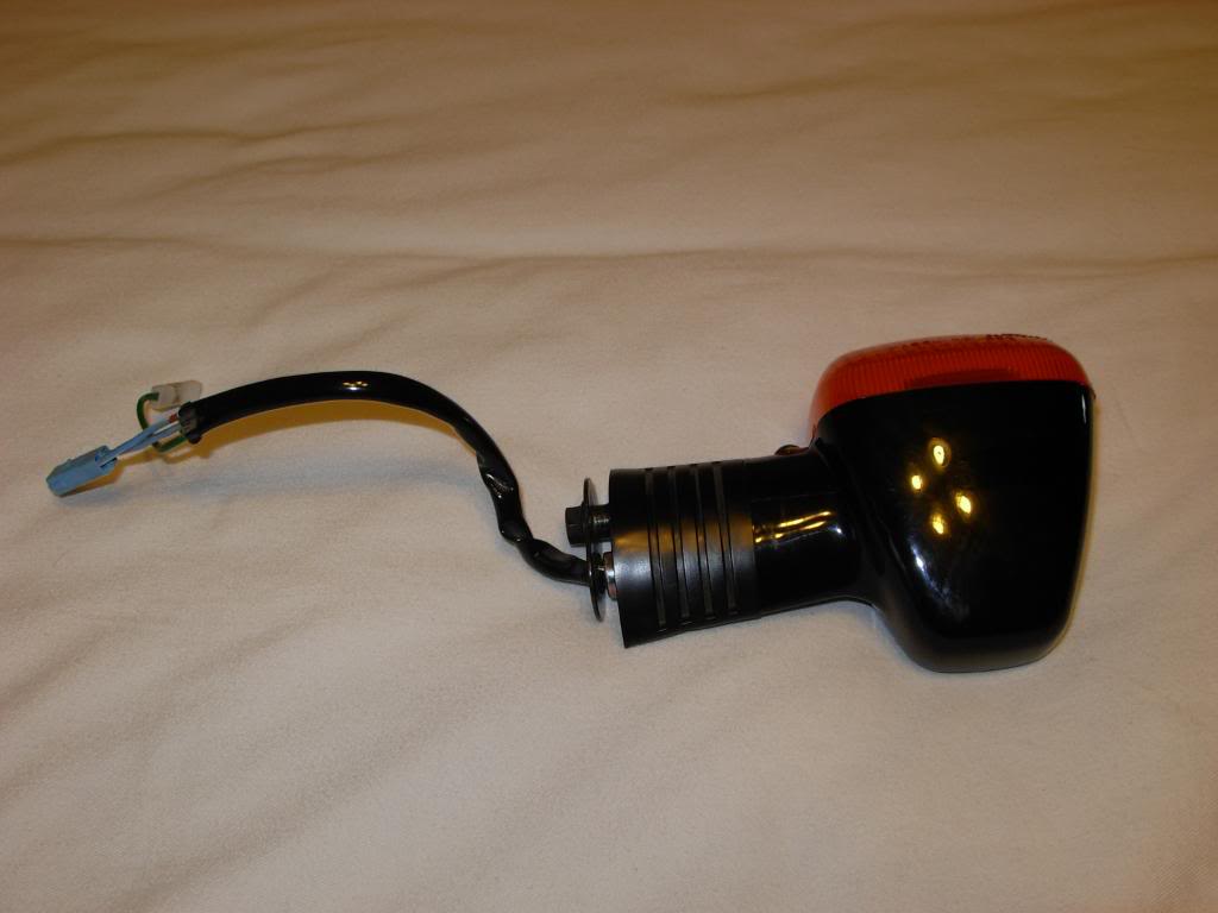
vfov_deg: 37.7
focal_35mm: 38
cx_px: 609
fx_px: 1337
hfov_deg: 49.0
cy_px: 456
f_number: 4.9
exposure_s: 1/22.6
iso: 79
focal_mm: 6.3
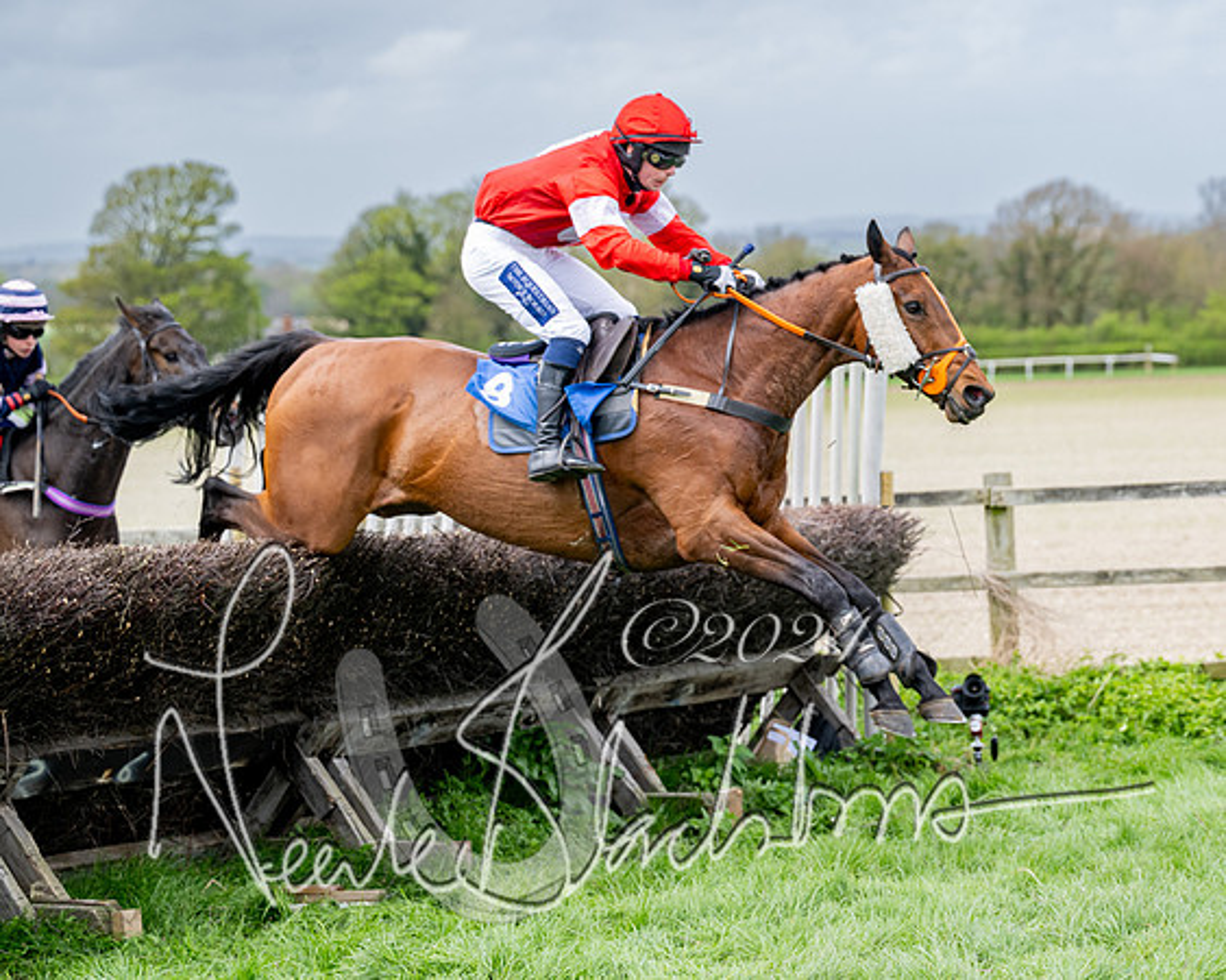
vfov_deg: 13.0
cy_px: 558
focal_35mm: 118
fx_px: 4296
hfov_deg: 16.2
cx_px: 681
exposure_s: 1/1000
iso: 400
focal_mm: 92
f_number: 4
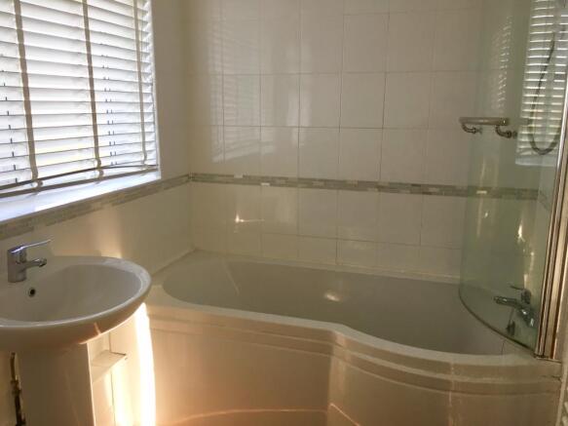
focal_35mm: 29
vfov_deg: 48.2
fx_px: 476
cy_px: 213
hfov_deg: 61.7
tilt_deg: -13.1
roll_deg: +0.2
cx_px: 284
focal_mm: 4.15
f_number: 2.2
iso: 32
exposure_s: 1/33
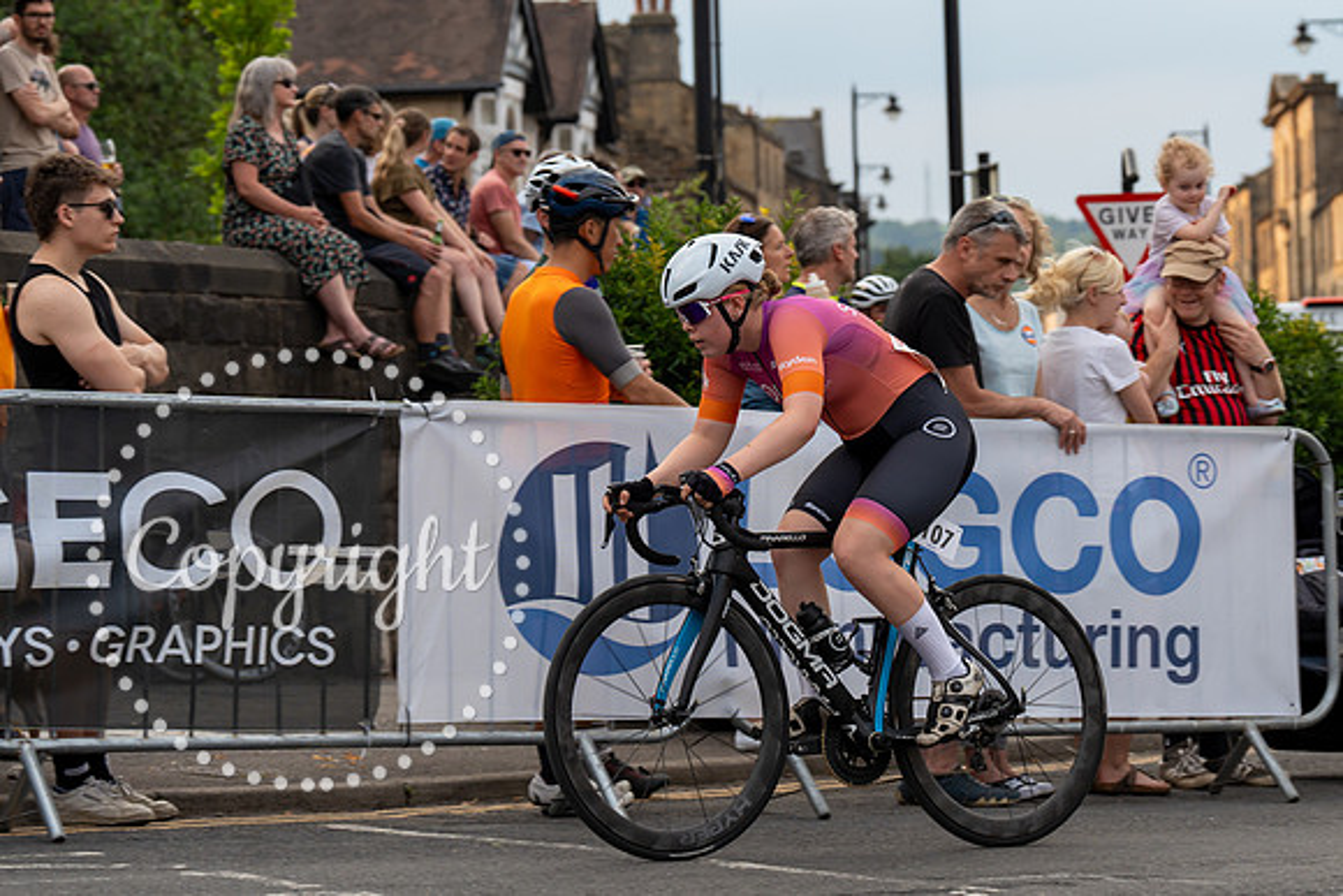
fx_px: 4219
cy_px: 344
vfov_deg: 12.1
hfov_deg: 18.1
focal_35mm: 113
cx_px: 828
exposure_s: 1/1000
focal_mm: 89
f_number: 4.5
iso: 500
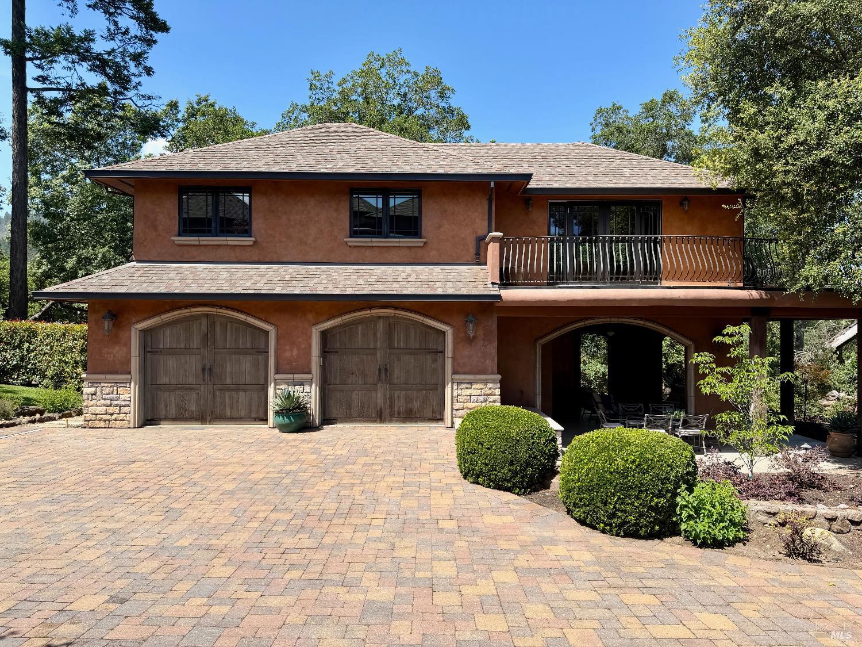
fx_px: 598
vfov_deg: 56.8
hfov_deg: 71.6
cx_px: 431
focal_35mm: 24
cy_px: 324
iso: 80
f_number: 1.78
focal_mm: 6.76
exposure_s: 1/2611
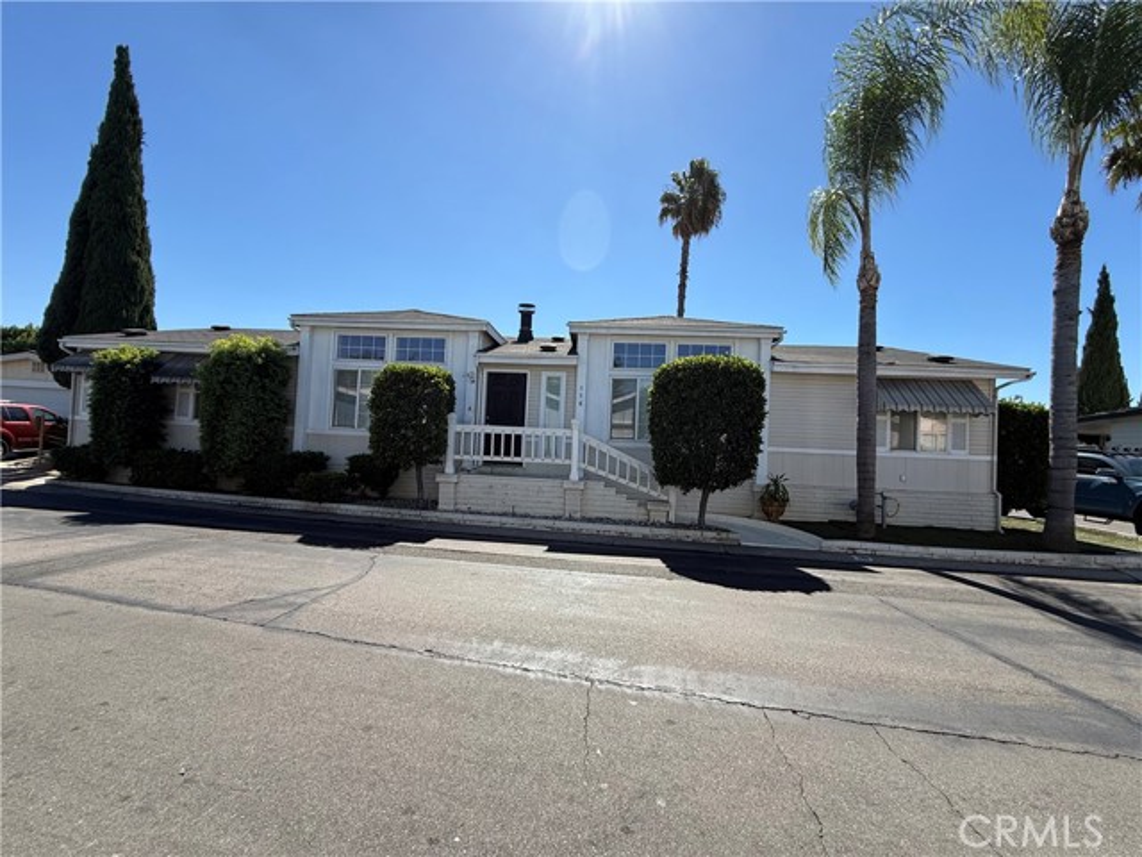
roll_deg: -2.4
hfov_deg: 102.1
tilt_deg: +2.0
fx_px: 462
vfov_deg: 85.7
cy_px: 428
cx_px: 571
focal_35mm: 14
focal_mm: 2.22
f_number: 2.2
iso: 50
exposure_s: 1/1745
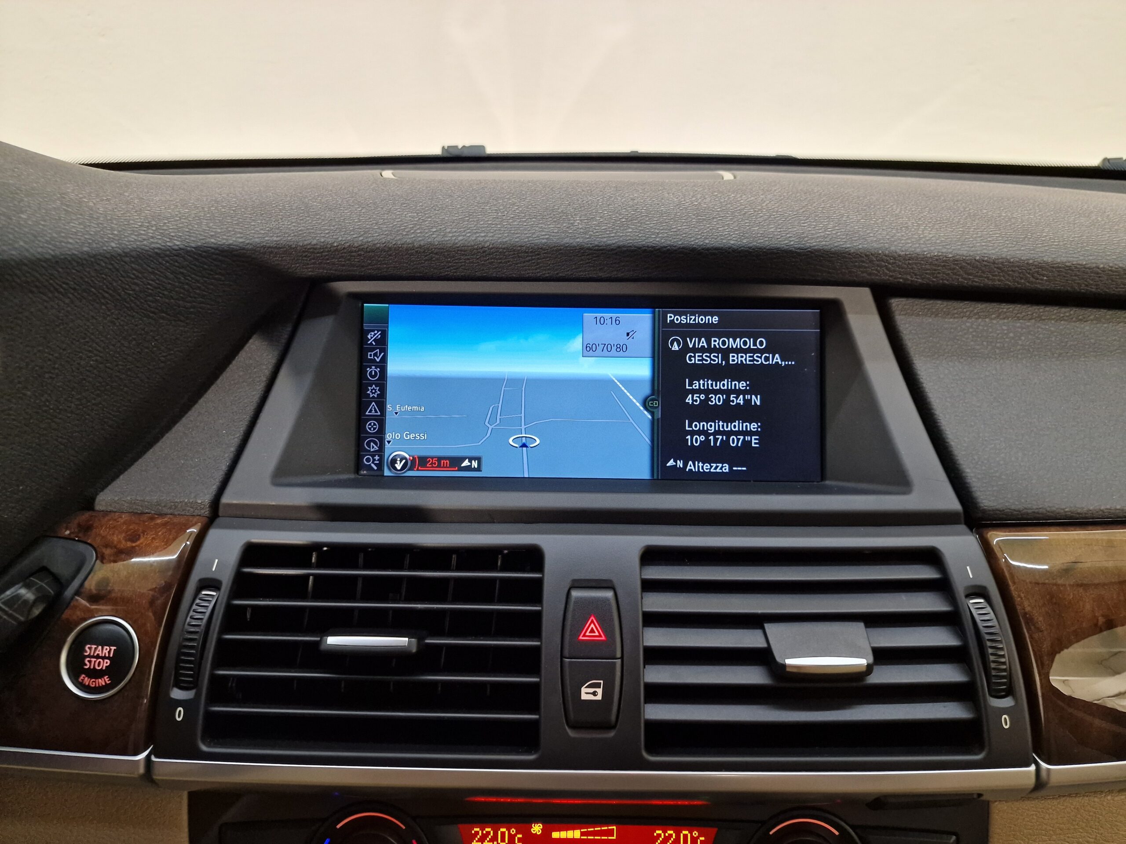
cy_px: 422
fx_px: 748
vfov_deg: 58.9
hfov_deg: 73.9
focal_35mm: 23
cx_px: 563
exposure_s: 1/50
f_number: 1.8
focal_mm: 6.4
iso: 320
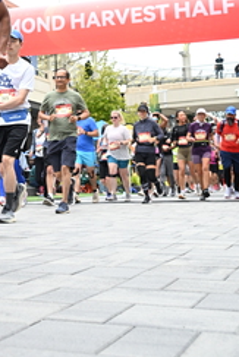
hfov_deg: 19.1
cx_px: 23
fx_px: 696
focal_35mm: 70
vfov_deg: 28.0
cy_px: 56
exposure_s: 1/640
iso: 2000
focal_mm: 31
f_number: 4
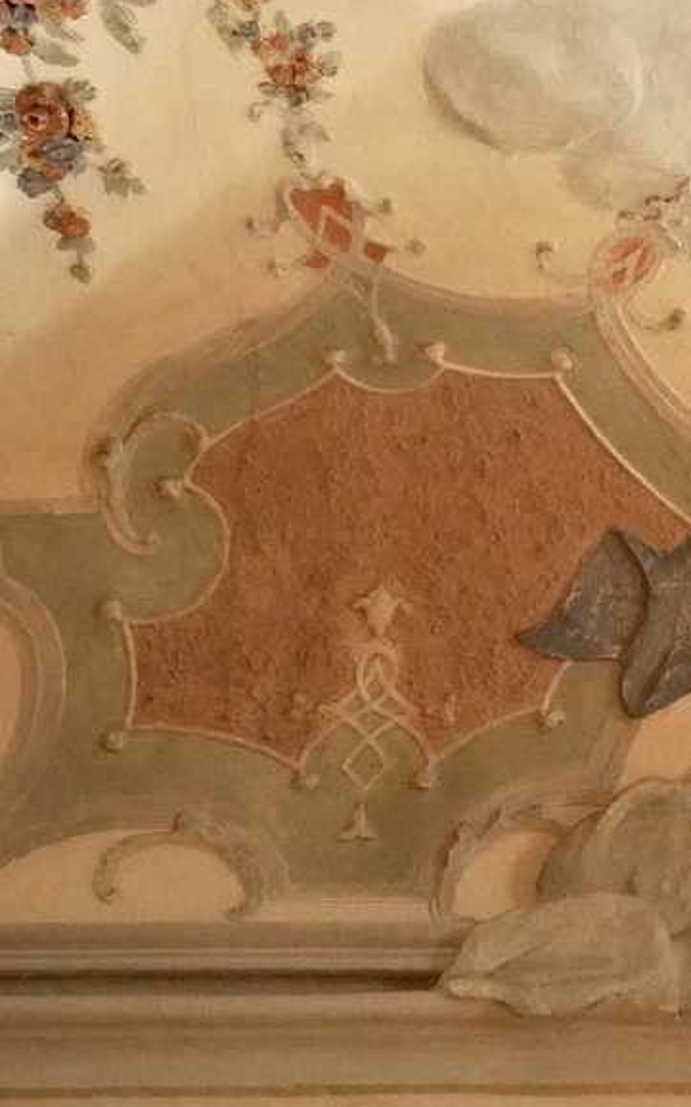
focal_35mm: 67
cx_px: 743
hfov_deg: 18.7
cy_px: 478
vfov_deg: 30.6
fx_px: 2020
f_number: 5
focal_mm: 38
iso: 12800
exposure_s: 1/400
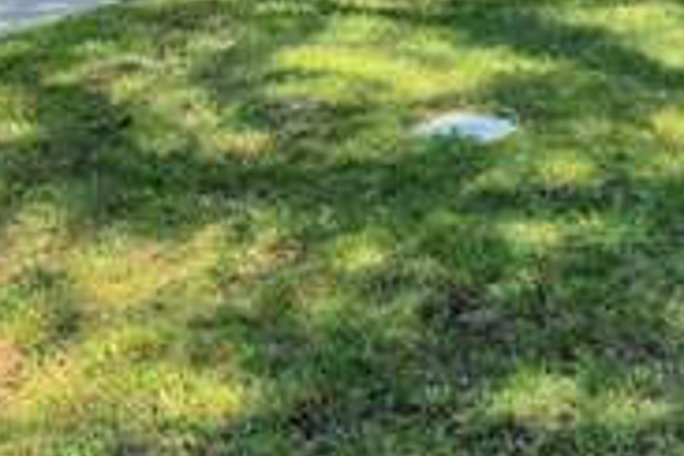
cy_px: -293
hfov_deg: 30.9
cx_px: 576
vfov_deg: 18.3
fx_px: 1197
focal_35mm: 63
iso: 100
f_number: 4.8
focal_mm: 12
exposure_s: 1/400
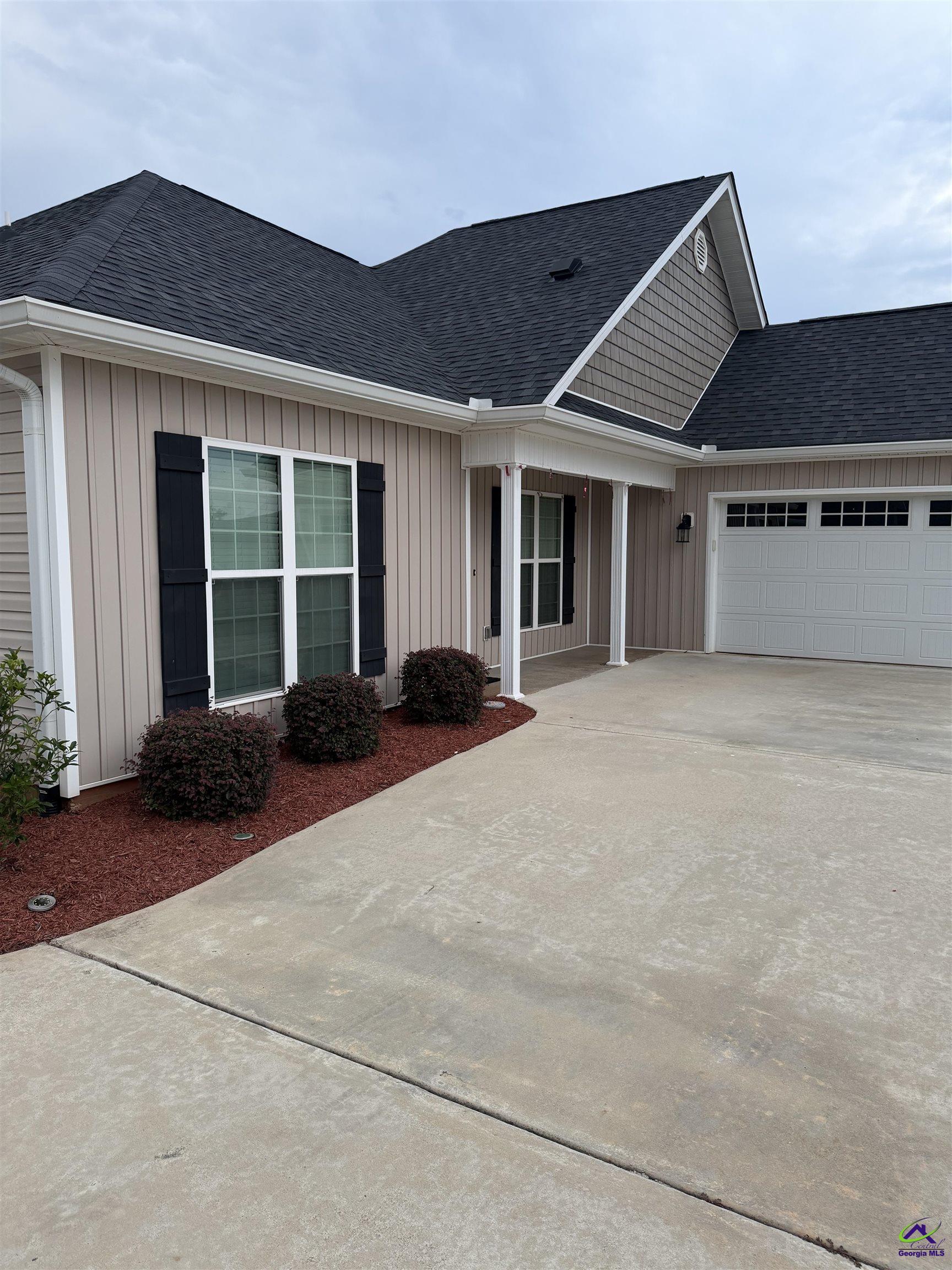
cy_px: 635
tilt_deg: -3.9
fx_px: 880
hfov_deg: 56.8
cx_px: 476
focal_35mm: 24
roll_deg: +1.9
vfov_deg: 71.6
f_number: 1.78
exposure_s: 1/121
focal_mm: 6.76
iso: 160
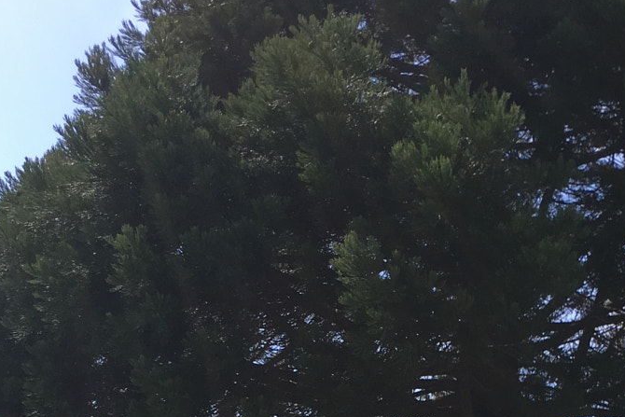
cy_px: 533
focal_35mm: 72
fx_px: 1250
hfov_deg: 27.6
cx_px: 480
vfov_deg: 17.8
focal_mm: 4.15
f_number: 2.2
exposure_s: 1/674
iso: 25
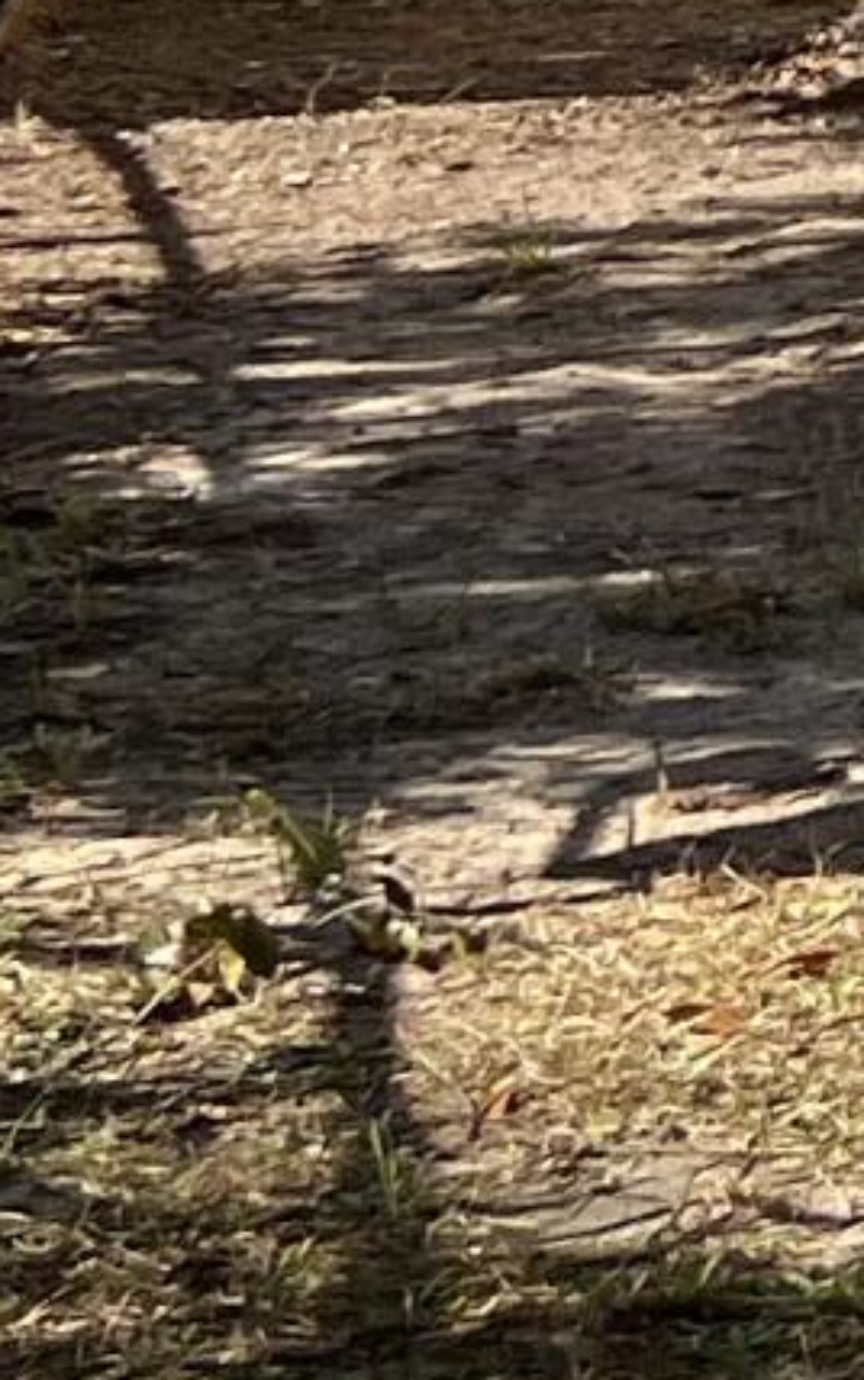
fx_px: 7261
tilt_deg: -4.4
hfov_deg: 5.5
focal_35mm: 193
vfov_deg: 10.6
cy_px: -390
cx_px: 4033
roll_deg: -1.2
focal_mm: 5.7
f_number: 1.5
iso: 50
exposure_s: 1/1901
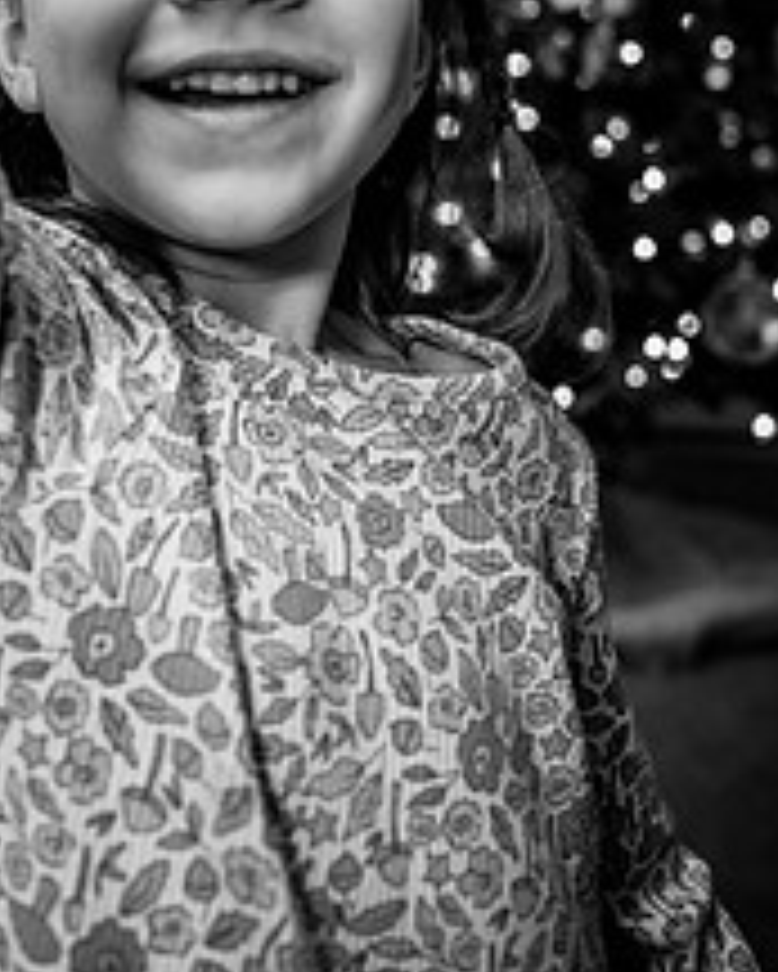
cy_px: 58
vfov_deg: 36.5
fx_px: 1352
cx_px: 117
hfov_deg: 31.0
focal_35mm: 47
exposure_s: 1/250
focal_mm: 24
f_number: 2.8
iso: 1000
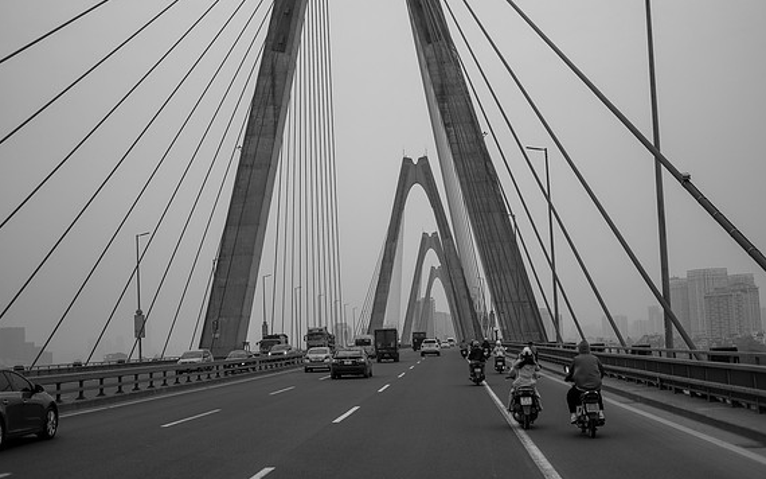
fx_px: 1148
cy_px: 225
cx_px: 386
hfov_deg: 36.9
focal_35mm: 55
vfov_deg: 23.5
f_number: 2
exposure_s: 1/4000
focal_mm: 35
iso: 160
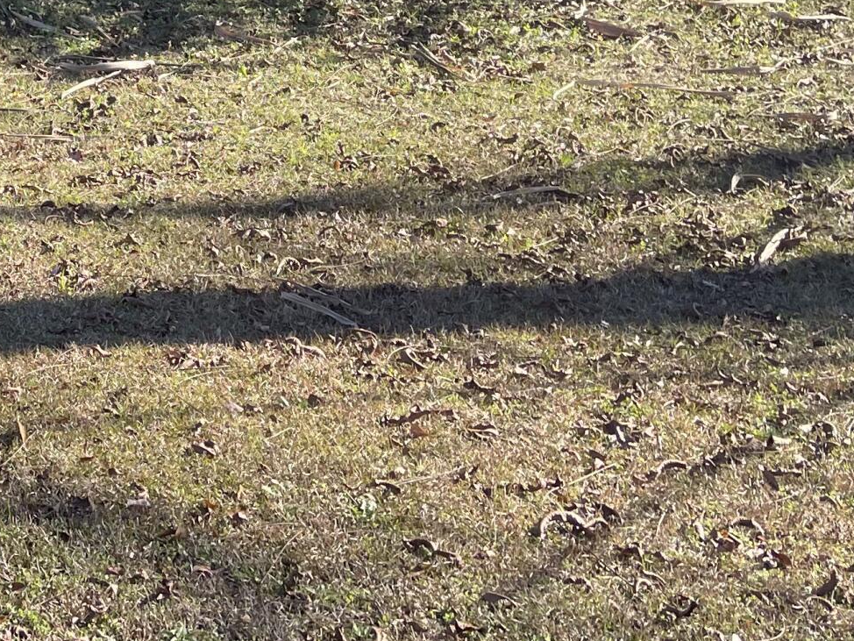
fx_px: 1900
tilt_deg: -7.3
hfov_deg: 23.7
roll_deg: +0.0
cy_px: -311
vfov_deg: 17.3
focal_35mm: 77
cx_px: -85
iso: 32
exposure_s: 1/545
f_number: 1.6
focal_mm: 5.1
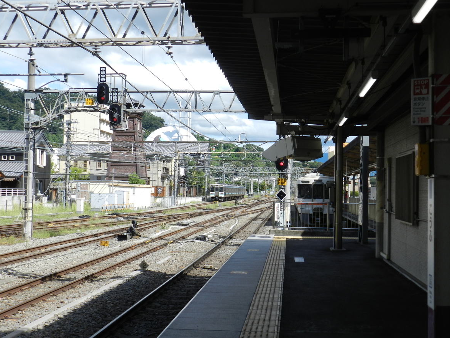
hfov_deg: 40.4
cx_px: 225
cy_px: 171
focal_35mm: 47
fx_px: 611
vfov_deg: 30.9
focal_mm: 8.1
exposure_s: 1/1000
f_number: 4.2
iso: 160
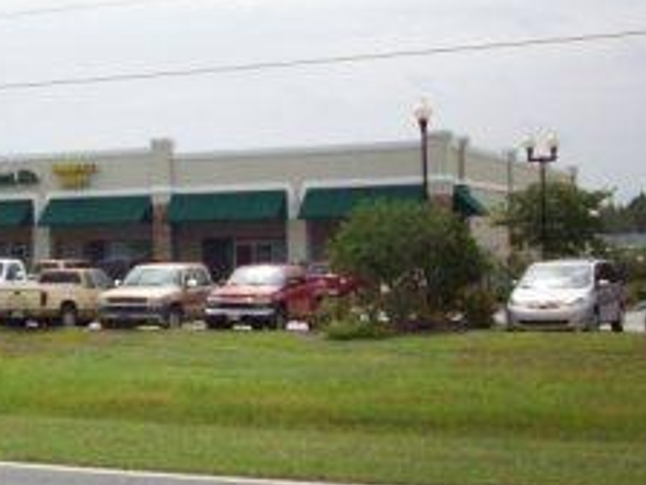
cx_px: 144
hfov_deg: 25.9
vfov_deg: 19.9
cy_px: 196
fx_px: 1381
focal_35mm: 74
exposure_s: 1/1401
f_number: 5.6
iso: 200
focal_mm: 6.2
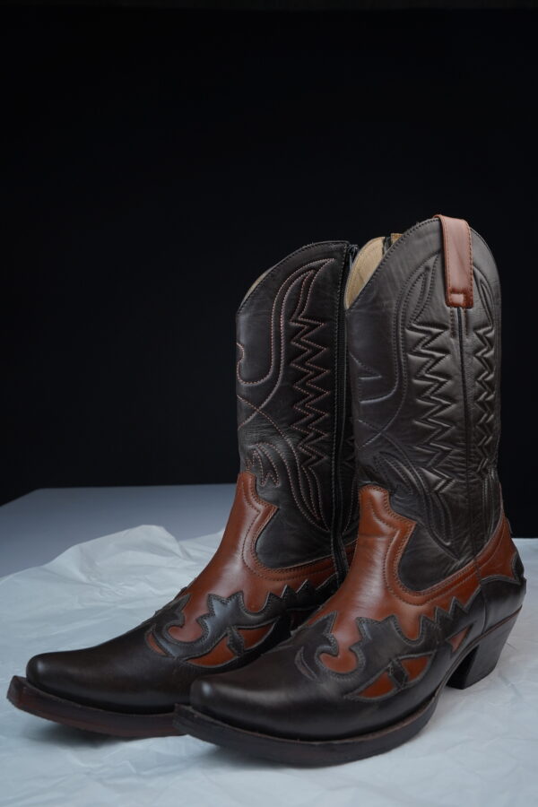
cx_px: 269
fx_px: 641
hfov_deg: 45.5
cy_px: 404
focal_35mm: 29
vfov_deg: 64.4
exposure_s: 1/100
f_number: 8
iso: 400
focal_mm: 28.6
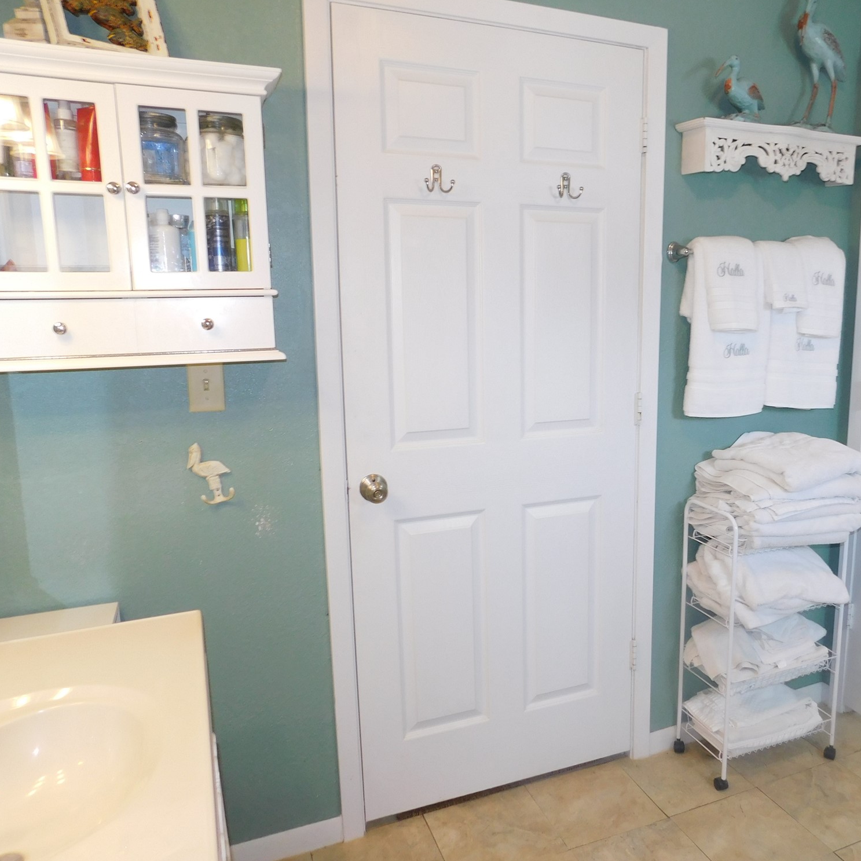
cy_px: 428
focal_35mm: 28
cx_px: 551
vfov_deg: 57.3
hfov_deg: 56.4
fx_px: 788
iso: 140
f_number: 3
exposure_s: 1/30
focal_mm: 4
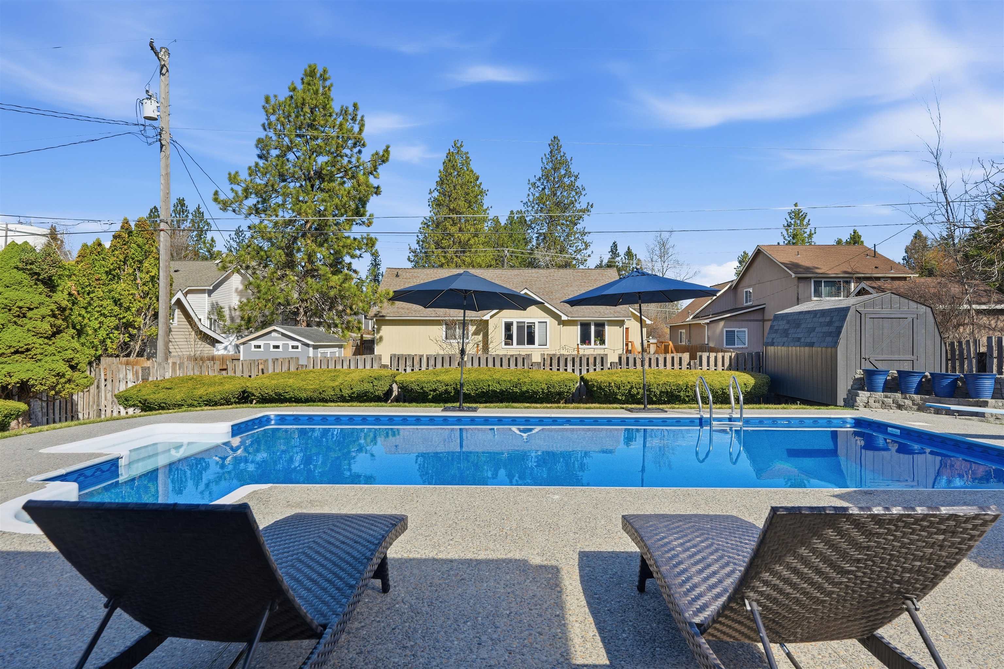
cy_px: 334
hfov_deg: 82.6
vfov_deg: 60.7
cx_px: 502
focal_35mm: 20
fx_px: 572
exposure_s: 1/2000
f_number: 8
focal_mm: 20.5
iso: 100
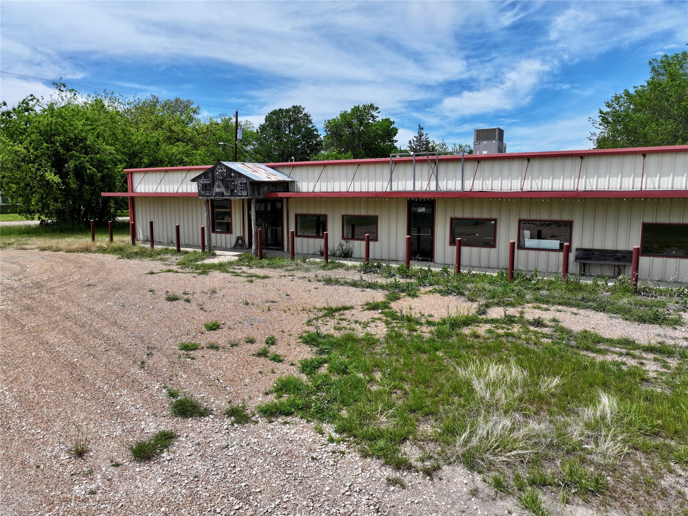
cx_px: 344
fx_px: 477
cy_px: 258
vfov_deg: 56.8
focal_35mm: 24
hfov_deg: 71.6
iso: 110
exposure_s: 1/3200
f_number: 2.8
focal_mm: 12.29
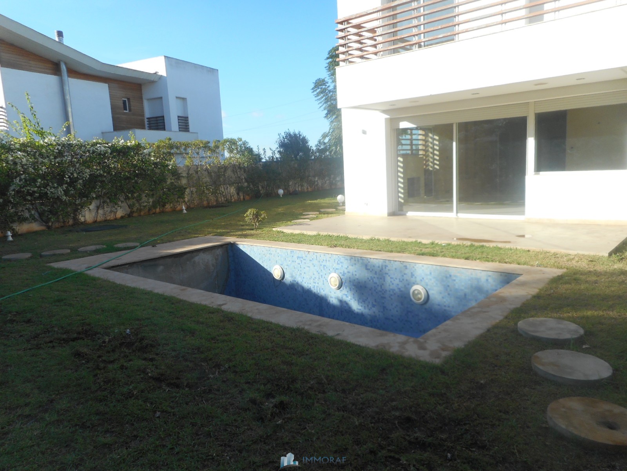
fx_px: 453
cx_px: 314
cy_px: 236
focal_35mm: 25
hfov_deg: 69.4
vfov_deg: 54.9
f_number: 3.7
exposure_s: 1/320
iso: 80
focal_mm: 4.5
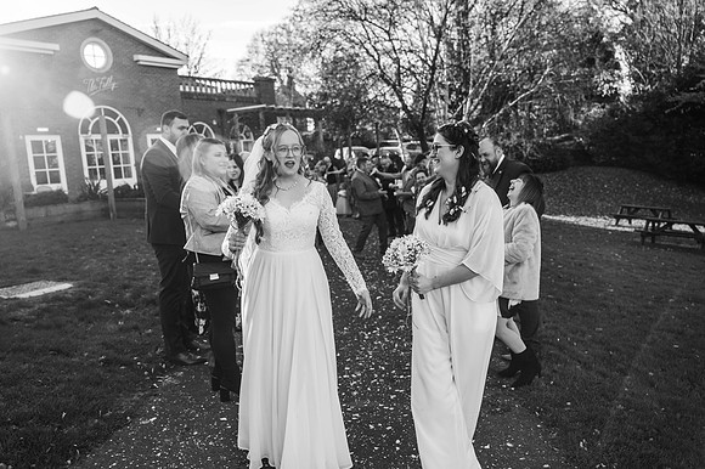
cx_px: 352
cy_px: 234
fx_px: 568
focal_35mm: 29
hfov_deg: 63.7
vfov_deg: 44.9
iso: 280
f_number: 4
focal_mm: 29
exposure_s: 1/640
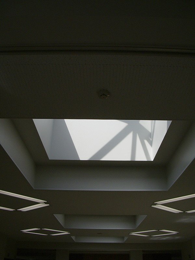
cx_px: 98
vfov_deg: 52.6
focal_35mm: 35
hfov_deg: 40.7
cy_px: 130
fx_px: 263
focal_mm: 5.8
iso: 80
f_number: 4.3
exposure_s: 1/640
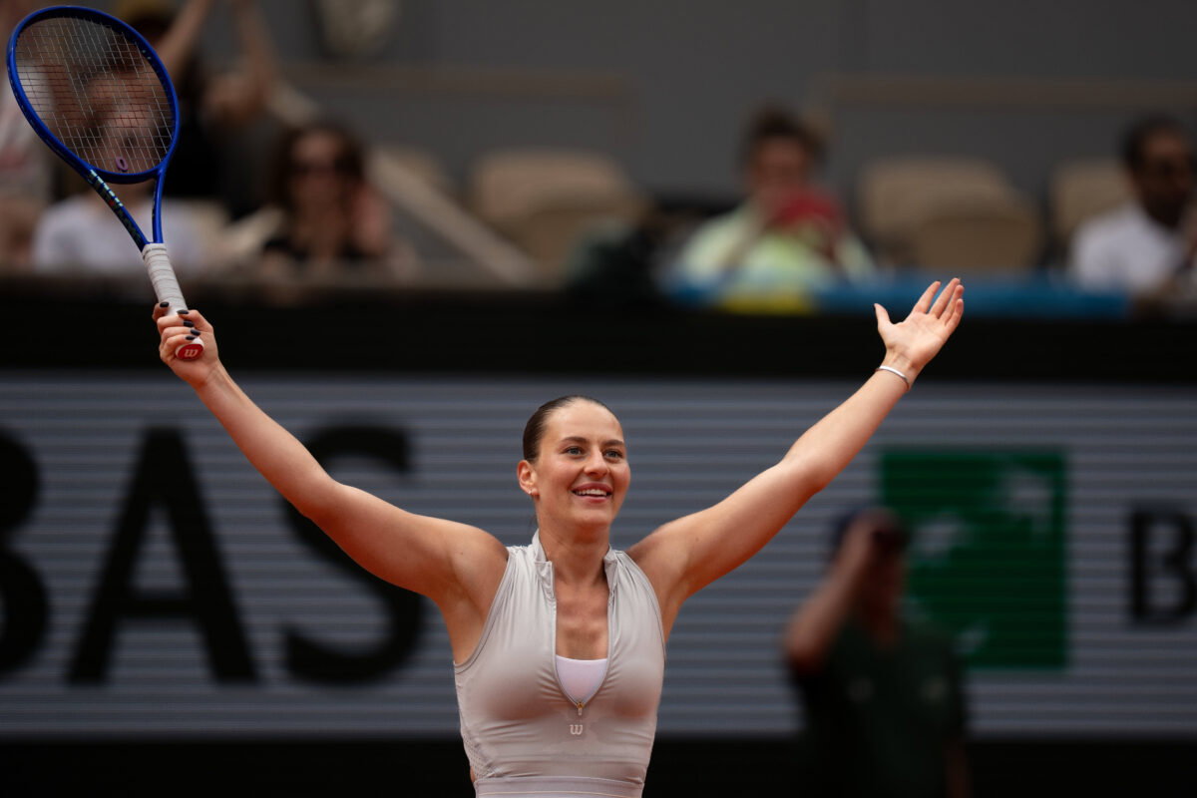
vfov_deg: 3.4
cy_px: 399
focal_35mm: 400
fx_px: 13299
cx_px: 598
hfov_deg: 5.2
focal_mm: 400
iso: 200
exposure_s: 1/2500
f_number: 2.8
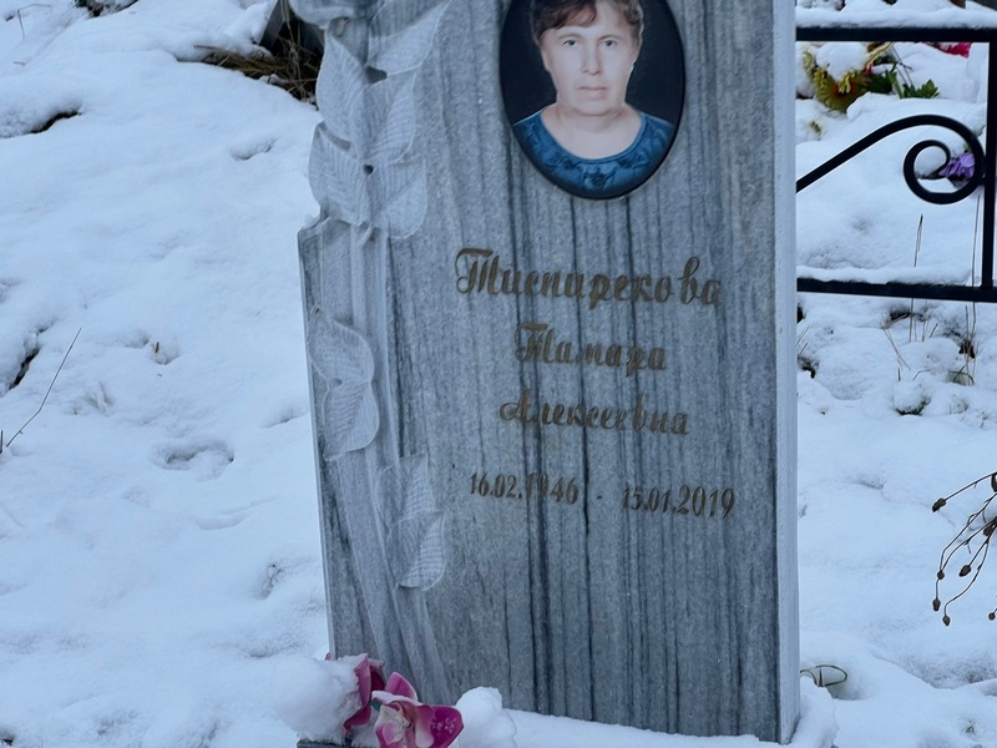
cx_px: 498
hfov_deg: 25.3
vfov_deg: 19.1
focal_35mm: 77
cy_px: 374
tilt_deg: -23.1
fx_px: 2218
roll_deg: -0.3
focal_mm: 9
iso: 32
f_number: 2.8
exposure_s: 1/113
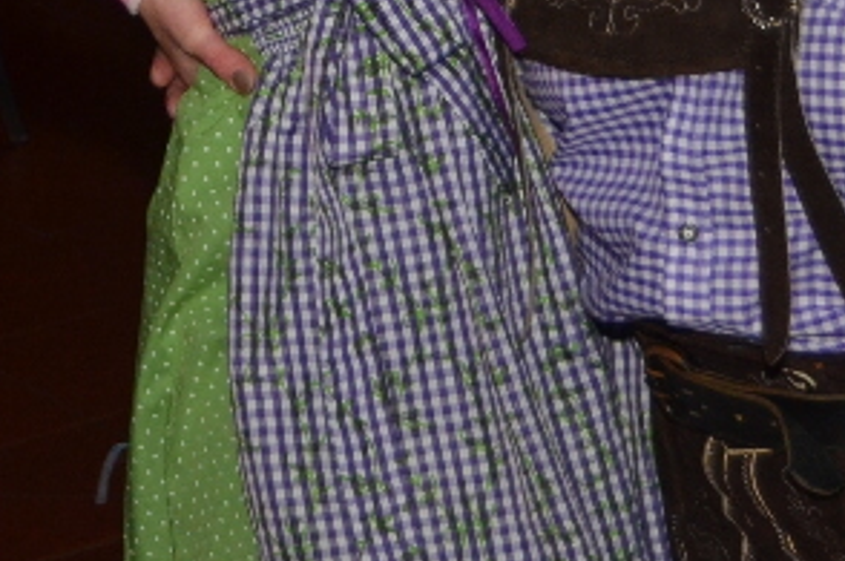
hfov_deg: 13.1
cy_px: -434
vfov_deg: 8.4
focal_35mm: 157
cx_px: 256
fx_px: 3681
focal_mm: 25
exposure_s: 1/60
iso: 800
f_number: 4
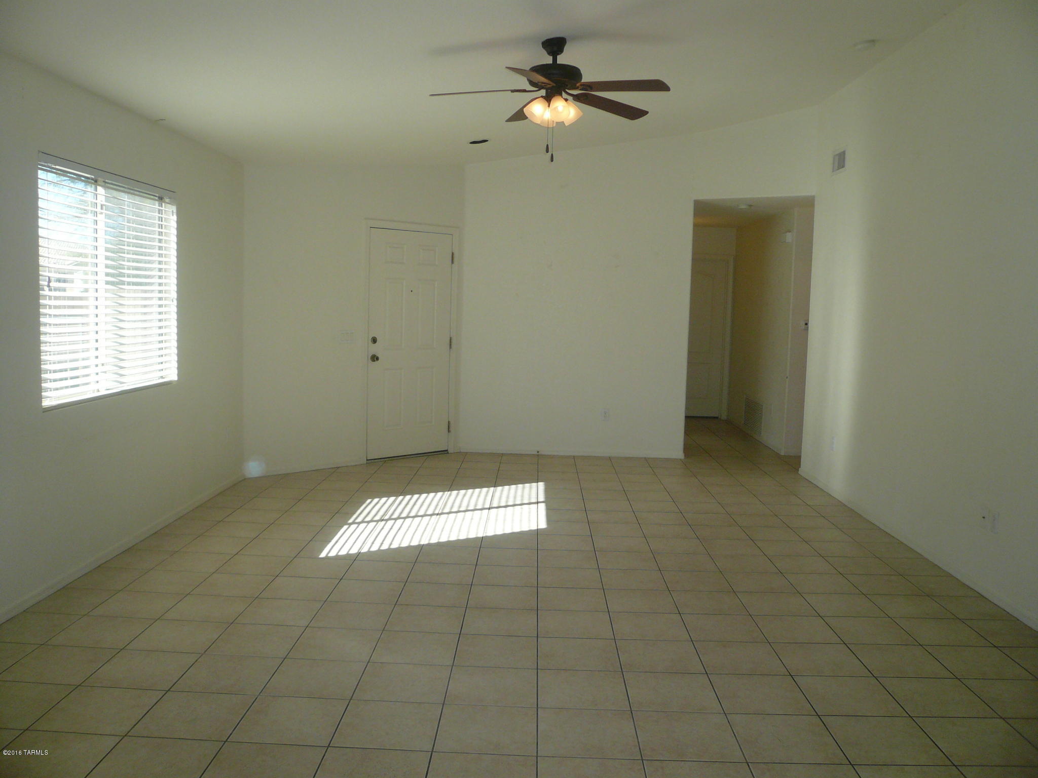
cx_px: 519
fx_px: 840
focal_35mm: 28
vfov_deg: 49.7
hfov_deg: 63.4
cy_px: 389
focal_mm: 4.6
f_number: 2.8
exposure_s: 1/200
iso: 100
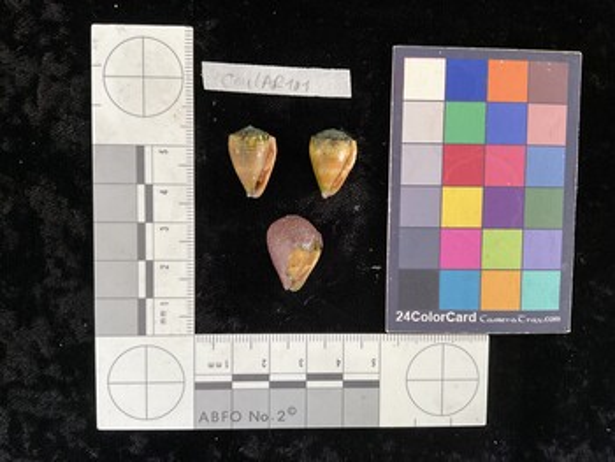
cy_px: 231
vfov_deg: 48.3
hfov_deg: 61.6
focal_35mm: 29
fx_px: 516
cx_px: 308
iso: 160
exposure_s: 1/60
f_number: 1.8
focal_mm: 3
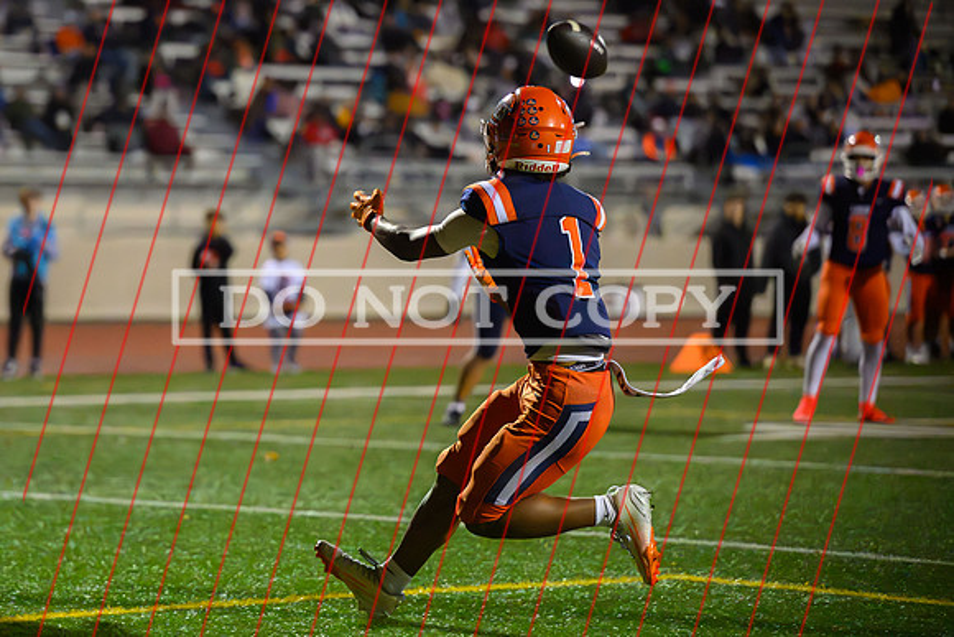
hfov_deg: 12.8
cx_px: 344
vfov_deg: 8.5
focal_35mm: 161
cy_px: 237
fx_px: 4264
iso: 25600
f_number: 2.8
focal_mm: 125
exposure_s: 1/1250
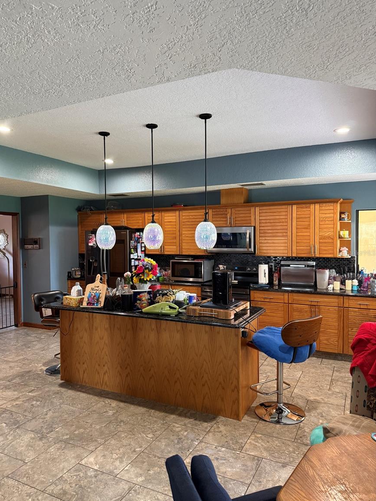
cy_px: 253
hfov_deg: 54.9
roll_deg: +0.0
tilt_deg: -2.1
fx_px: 362
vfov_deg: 69.4
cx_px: 181
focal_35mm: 25
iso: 400
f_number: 1.78
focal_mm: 6.76
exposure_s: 1/60
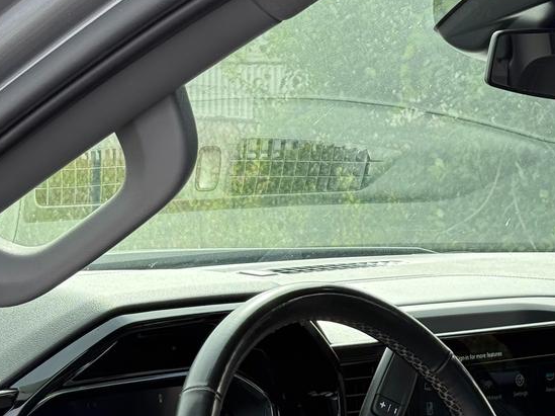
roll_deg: -1.1
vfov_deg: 13.1
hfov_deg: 17.5
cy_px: 360
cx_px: 375
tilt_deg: -7.3
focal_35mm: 112
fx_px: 1795
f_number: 1.78
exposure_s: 1/786
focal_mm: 6.76
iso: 100
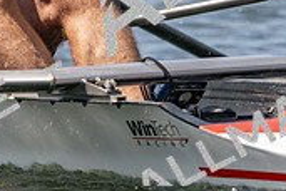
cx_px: -45
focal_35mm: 1113
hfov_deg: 1.9
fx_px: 8841
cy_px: -101
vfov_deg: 1.2
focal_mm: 329
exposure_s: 1/2000
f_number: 6.3
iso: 320
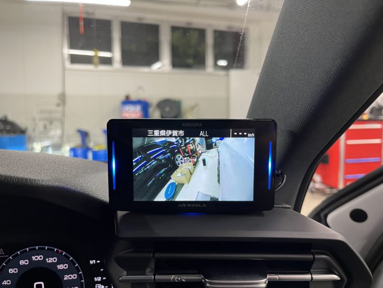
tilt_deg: -5.7
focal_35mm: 26
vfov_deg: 53.1
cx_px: 192
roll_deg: -0.1
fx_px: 288
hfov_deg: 67.3
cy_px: 144
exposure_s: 1/50
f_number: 1.6
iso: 80
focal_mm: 5.1
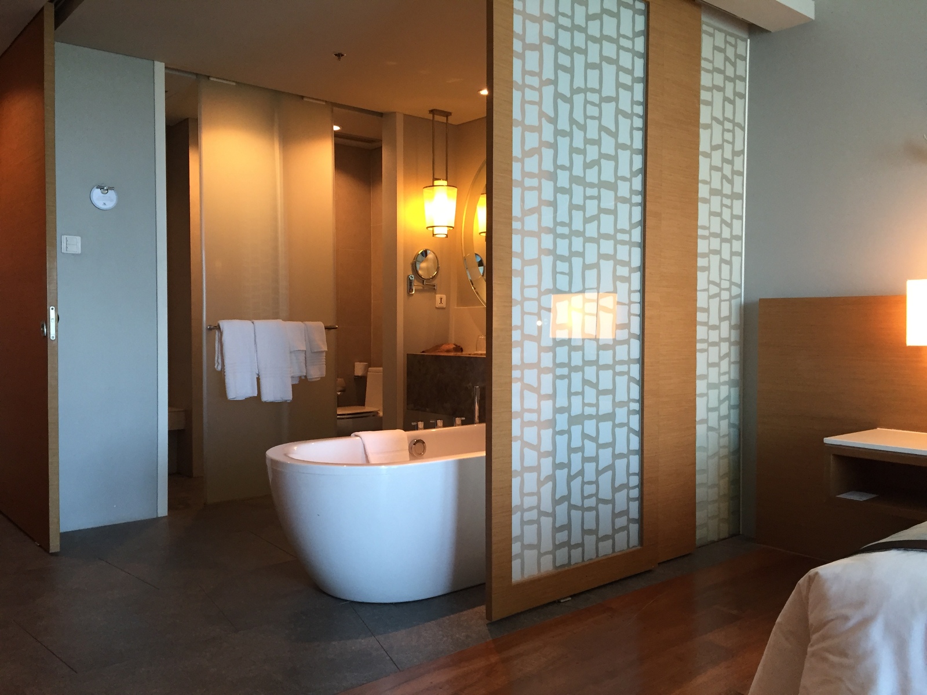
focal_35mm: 29
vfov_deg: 48.2
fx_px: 777
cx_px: 464
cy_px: 348
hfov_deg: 61.7
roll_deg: +0.2
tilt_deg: -1.6
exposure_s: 1/33
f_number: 2.2
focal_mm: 4.15
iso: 160
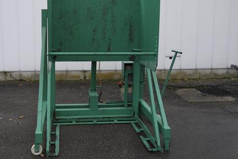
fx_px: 284
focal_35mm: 43
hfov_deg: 45.2
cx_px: 94
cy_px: 53
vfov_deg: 31.0
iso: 100
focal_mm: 16
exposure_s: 1/80
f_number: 3.8
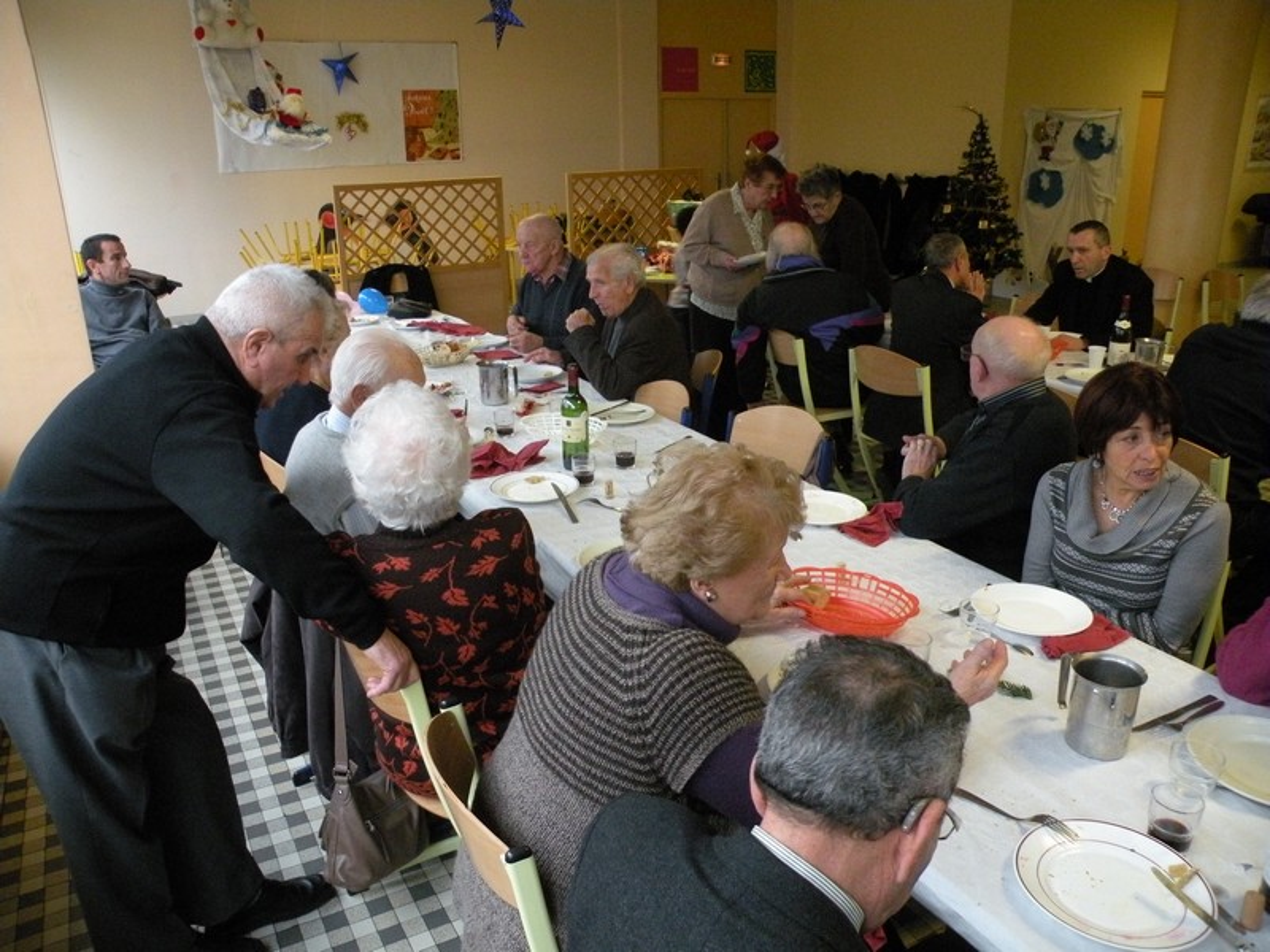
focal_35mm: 27
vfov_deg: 51.4
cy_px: 476
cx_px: 635
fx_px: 991
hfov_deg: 65.3
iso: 400
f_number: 2.8
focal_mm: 4.7
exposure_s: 1/44.5
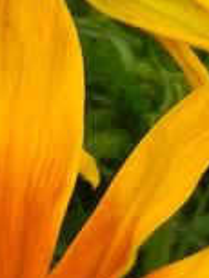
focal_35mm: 445
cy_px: 536
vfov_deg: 4.4
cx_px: 60
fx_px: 3577
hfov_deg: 3.3
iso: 160
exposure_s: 1/400
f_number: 4.5
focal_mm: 15.1
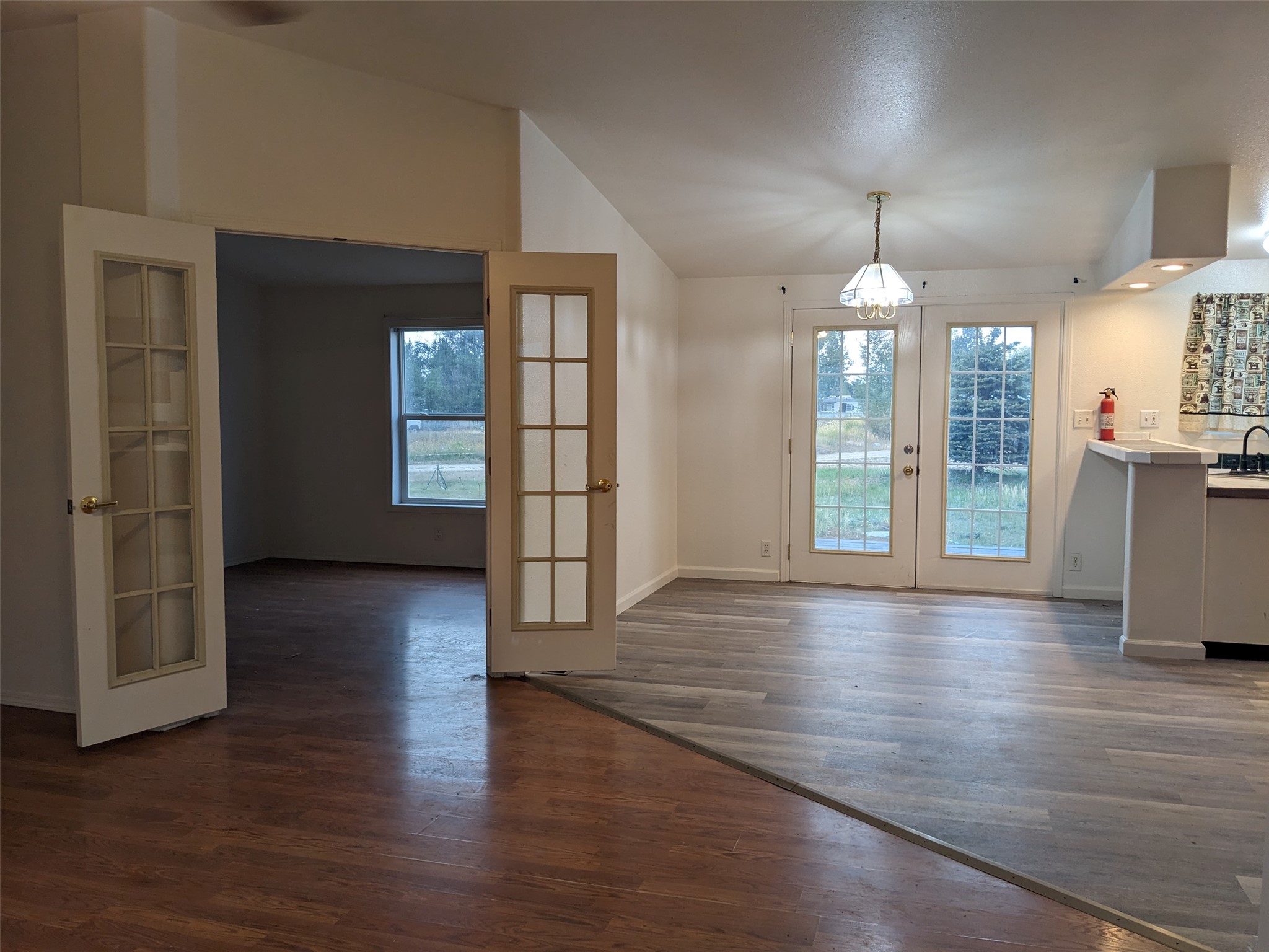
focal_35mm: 27
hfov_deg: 65.3
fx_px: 990
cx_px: 634
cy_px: 476
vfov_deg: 51.4
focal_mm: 4.38
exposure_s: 1/60
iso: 87
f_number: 1.73
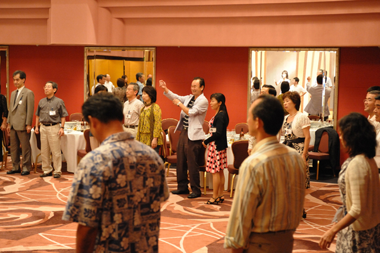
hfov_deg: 28.9
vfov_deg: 19.4
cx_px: 190
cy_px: 126
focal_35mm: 70
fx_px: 738
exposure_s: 1/60
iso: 6400
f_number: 4
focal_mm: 70
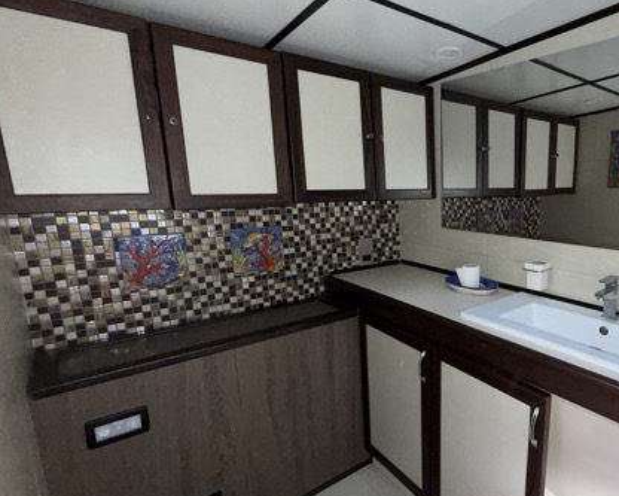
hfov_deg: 72.3
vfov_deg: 65.5
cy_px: 256
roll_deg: -0.3
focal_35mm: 21
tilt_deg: -9.5
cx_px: 464
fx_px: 385
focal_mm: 2.22
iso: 200
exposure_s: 1/60
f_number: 2.2
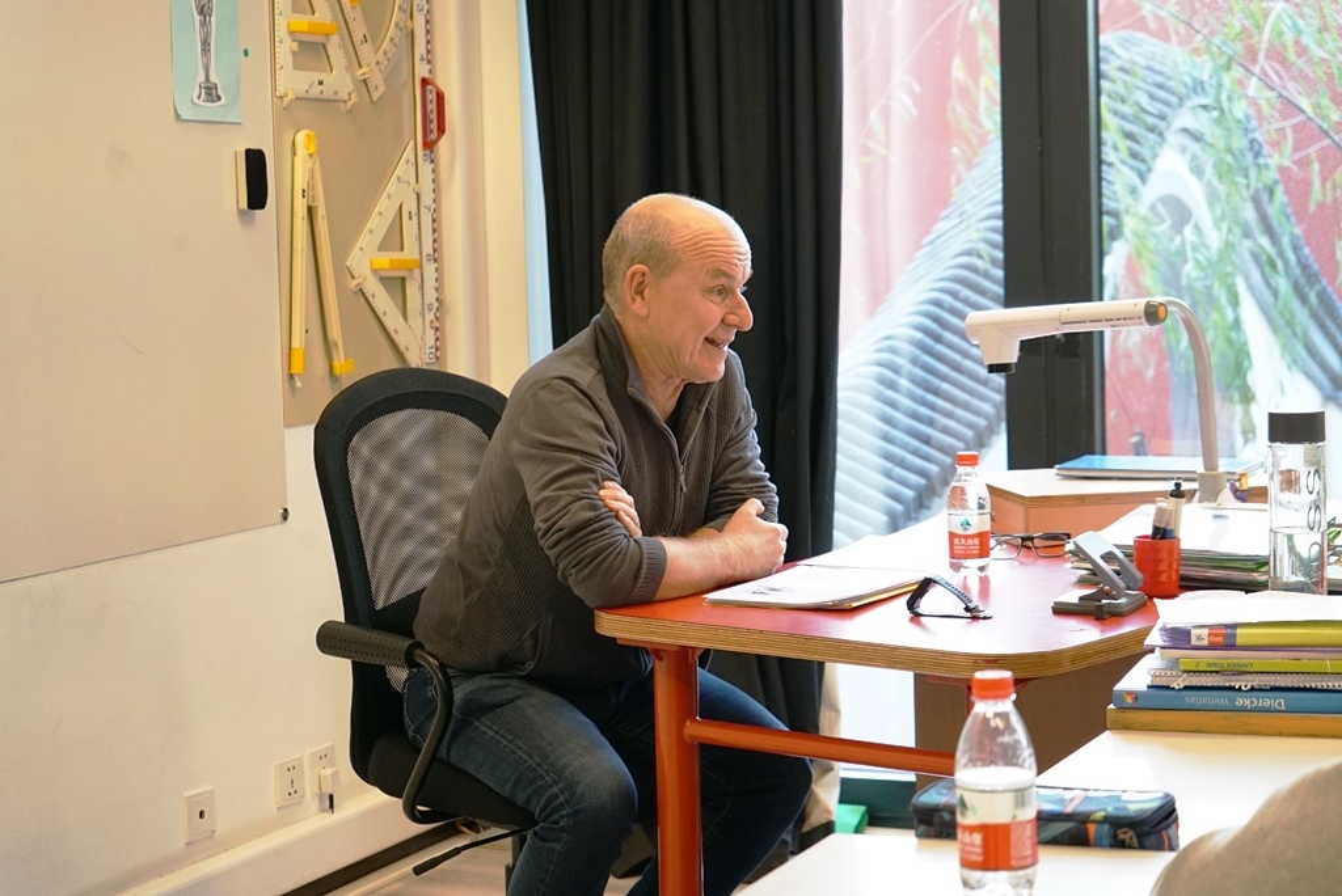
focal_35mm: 70
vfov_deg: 19.5
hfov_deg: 28.8
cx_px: 671
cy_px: 448
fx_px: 2611
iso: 4000
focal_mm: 70
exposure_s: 1/200
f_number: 5.6
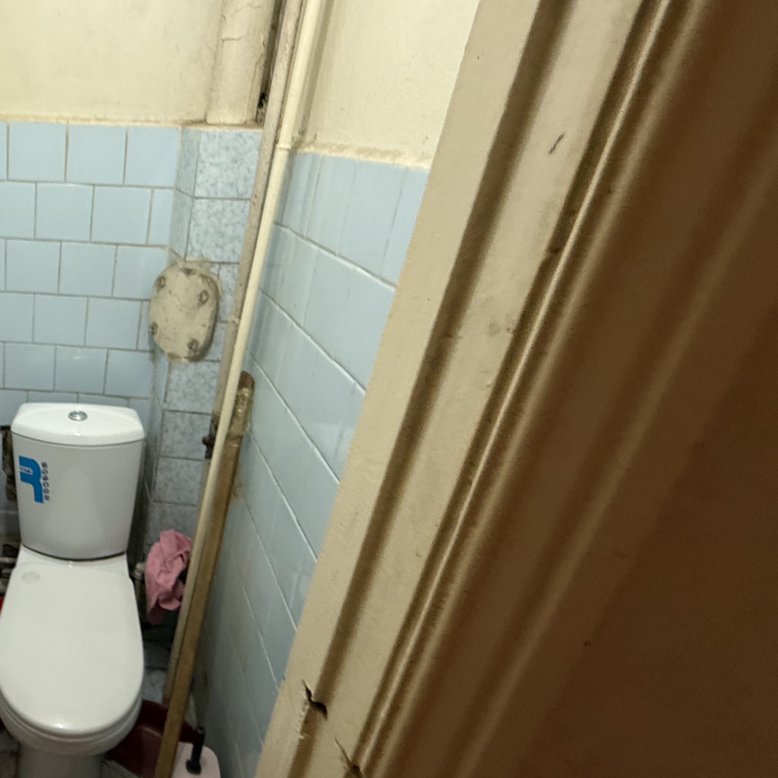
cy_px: 364
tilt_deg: -20.2
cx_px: 35
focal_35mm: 24
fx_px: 610
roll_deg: -3.4
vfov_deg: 65.0
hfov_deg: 53.9
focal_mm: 2.22
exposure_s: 1/50
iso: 250
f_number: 2.2
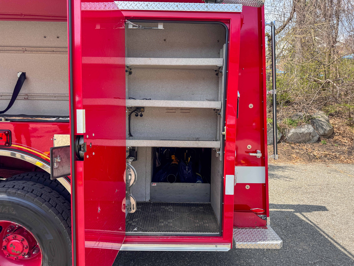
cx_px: 177
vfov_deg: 56.8
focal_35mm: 24
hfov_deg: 71.6
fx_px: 245
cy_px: 133
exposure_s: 1/800
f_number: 1.8
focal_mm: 6.76
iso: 80
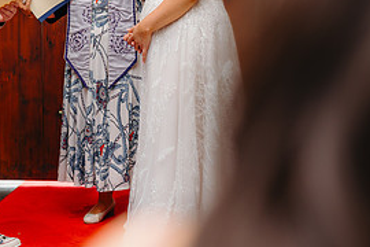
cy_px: 14
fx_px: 812
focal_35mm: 79
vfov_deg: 17.0
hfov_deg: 25.6
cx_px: 155
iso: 100
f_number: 2
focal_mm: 35
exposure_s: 1/200
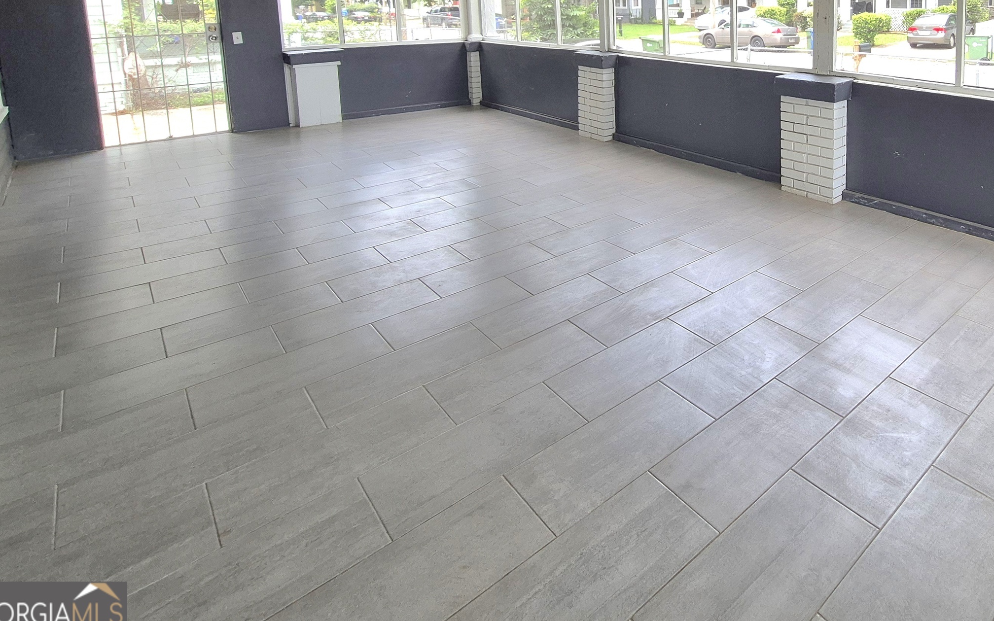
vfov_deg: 51.1
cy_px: 70
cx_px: 714
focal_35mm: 21
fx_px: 569
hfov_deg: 77.6
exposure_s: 1/133
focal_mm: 1.74
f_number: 2.2
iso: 50
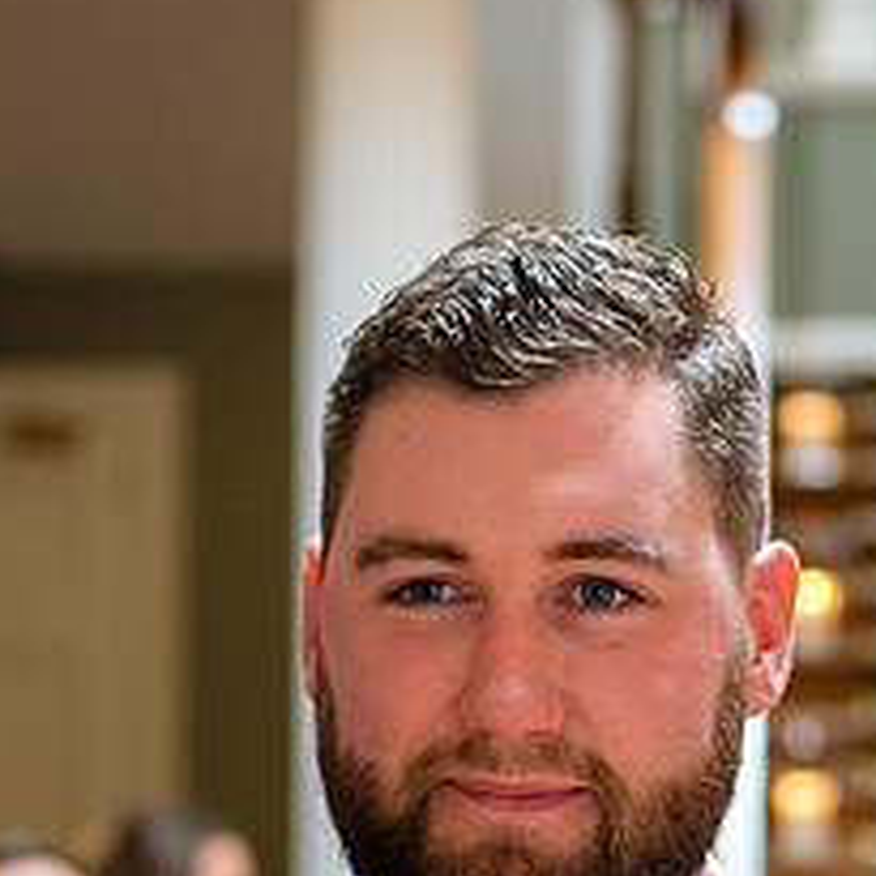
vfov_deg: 8.4
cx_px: 804
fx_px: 5955
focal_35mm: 208
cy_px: 678
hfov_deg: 8.4
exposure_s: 1/160
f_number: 2.5
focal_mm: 50
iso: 2000
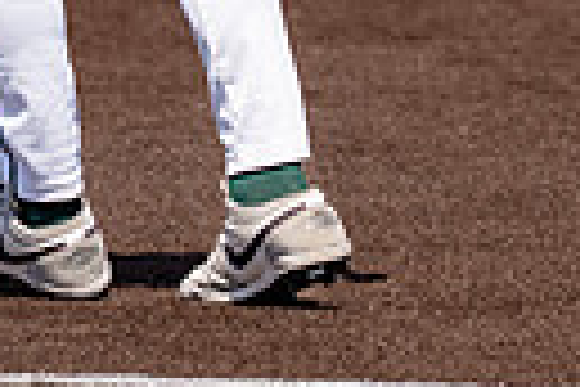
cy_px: -371
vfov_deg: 1.6
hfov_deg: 2.3
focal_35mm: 880
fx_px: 14177
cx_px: 103
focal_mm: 155
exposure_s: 1/4000
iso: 320
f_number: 4
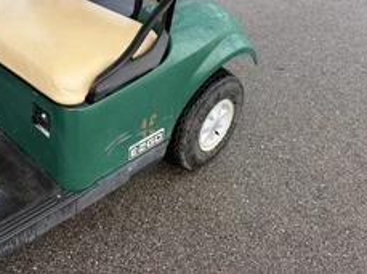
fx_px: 445
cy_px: 35
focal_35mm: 42
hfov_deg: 42.7
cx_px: 69
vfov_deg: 32.8
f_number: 1.78
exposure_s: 1/176
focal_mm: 6.76
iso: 64
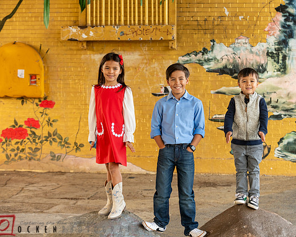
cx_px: 178
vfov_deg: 16.0
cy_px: 114
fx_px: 841
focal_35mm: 96
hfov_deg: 19.9
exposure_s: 1/200
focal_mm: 80
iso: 400
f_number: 3.5
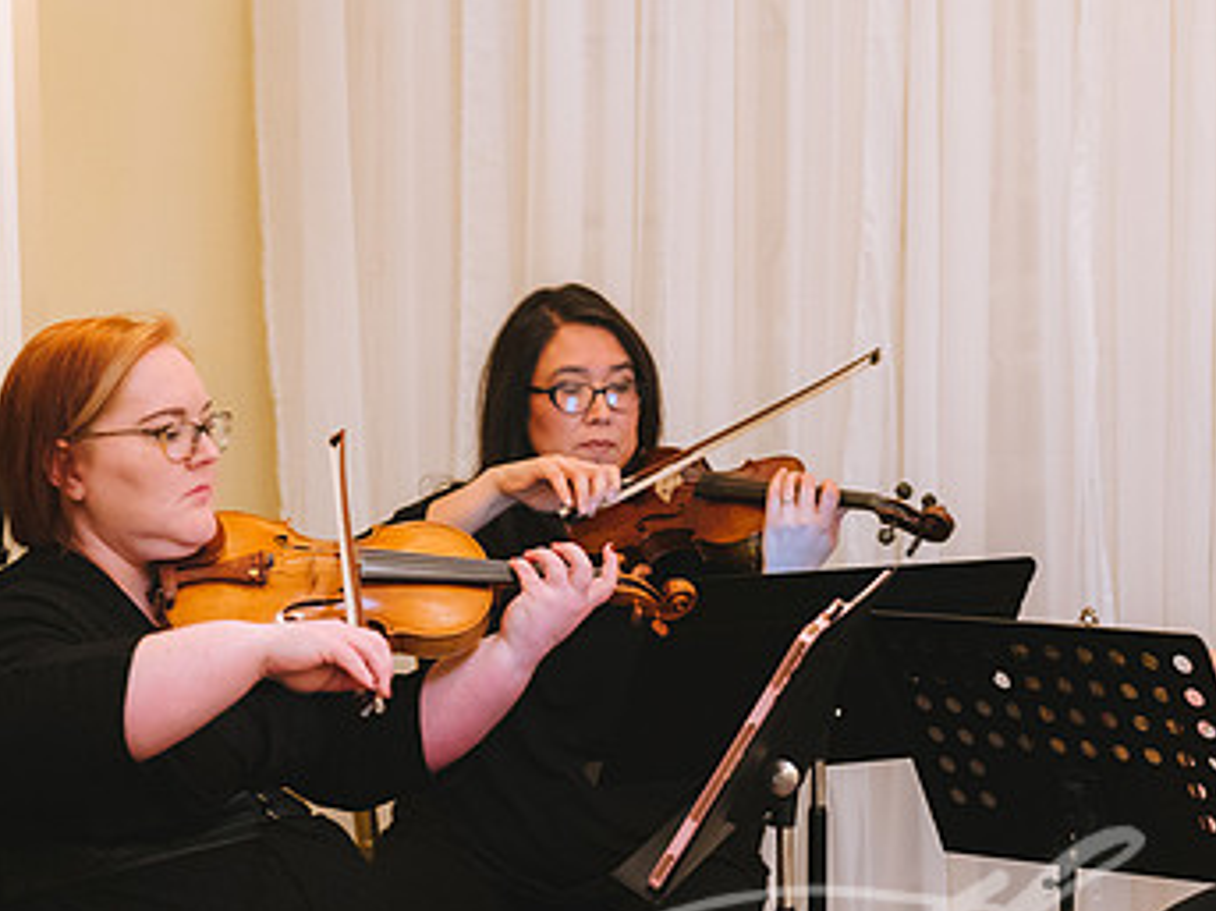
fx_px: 4003
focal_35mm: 114
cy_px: 626
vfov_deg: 13.0
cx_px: 939
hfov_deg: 17.2
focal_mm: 70
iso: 1600
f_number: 2.8
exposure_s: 1/160
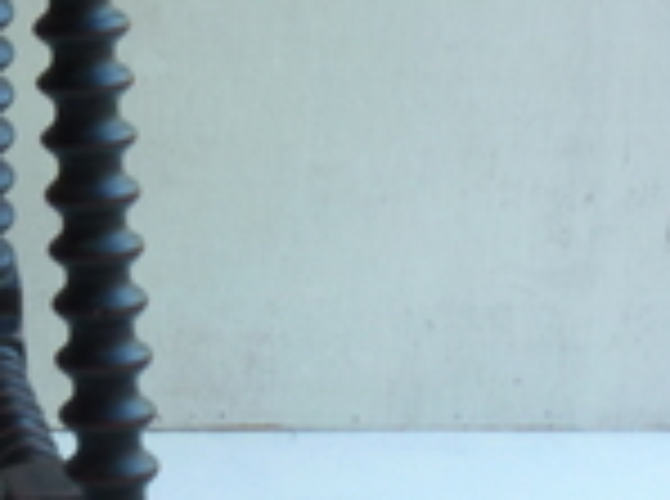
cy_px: 32
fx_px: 4055
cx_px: -674
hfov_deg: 8.9
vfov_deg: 7.0
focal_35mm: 210
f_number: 3.8
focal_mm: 8.5
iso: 80
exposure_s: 1/13
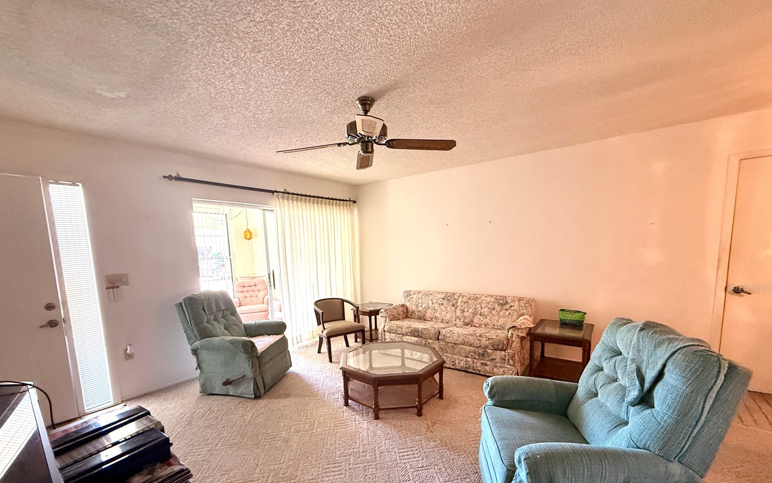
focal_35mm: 15
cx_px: 386
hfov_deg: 101.5
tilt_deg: -6.3
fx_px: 316
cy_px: 288
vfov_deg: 74.0
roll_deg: +1.7
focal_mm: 2.22
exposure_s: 1/120
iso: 320
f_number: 2.2
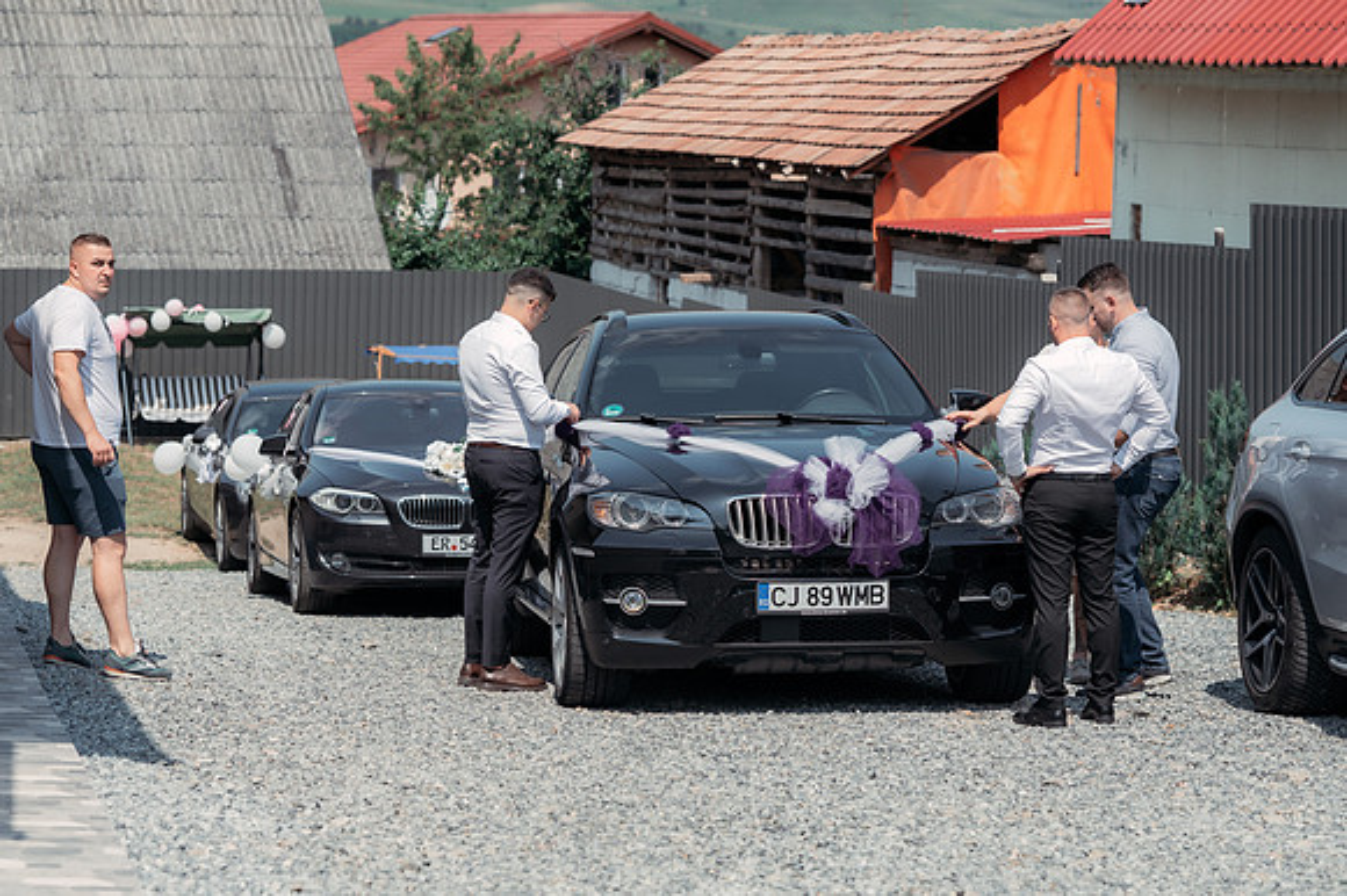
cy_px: 448
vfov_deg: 15.1
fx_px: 3376
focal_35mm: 90
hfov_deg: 22.6
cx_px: 632
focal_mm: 85
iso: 200
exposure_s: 1/2000
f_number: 4
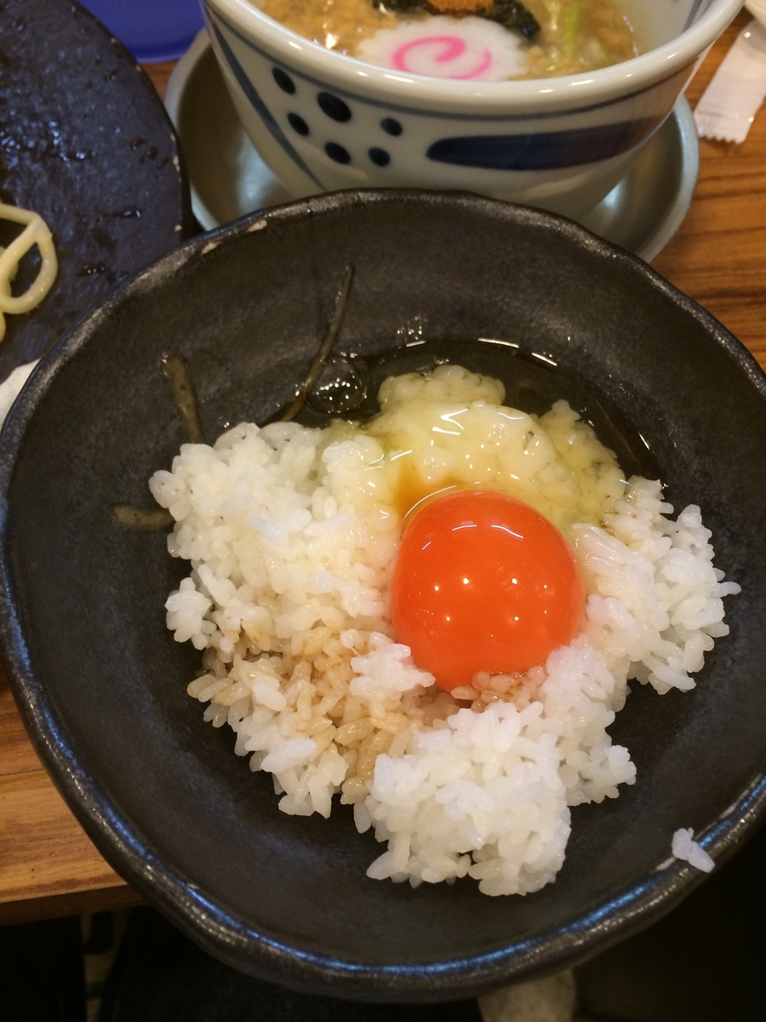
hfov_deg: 48.2
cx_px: 383
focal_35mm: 29
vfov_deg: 61.7
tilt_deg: -63.4
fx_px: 856
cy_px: 511
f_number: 2.2
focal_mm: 4.15
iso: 100
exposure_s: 1/30
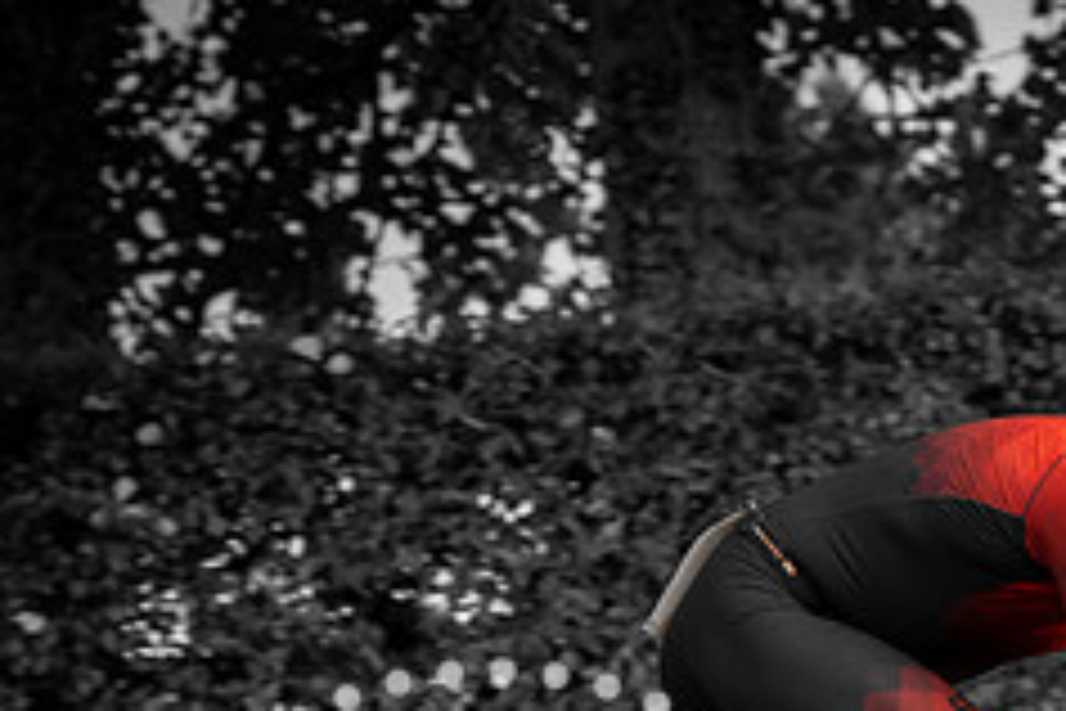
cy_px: 650
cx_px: 1161
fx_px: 6425
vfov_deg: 6.3
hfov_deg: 9.4
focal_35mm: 217
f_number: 4
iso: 1250
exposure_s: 1/800
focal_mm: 70
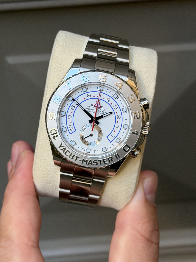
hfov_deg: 30.3
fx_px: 362
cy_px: 131
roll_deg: +8.3
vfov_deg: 39.7
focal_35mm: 48
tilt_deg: -41.0
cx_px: 98
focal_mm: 6.76
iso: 50
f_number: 1.78
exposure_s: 1/161
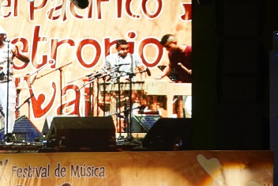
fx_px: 1228
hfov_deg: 12.8
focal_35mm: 159
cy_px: 209
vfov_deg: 8.6
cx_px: 9
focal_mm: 70
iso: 4000
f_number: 5.6
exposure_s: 1/320
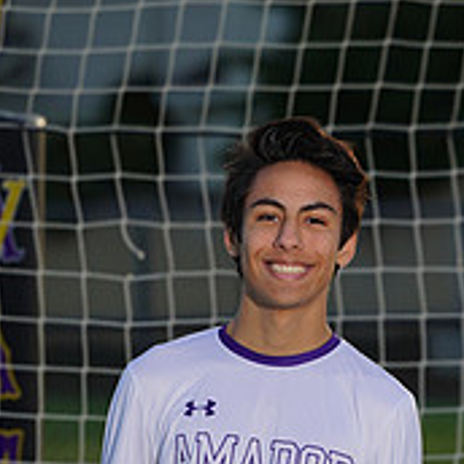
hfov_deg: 2.1
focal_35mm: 818
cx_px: 174
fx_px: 12405
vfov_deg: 2.1
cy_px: 709
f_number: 8
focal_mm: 285
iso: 100
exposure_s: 1/200
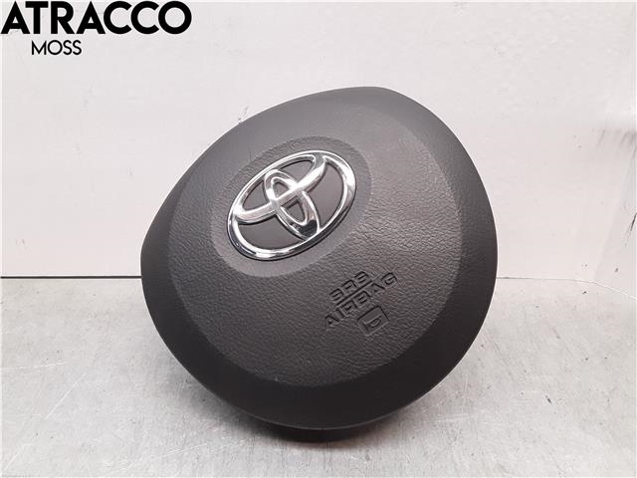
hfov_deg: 63.4
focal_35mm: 28
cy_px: 239
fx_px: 515
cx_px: 318
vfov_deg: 49.7
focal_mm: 2.91
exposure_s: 1/50
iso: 64
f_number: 1.9
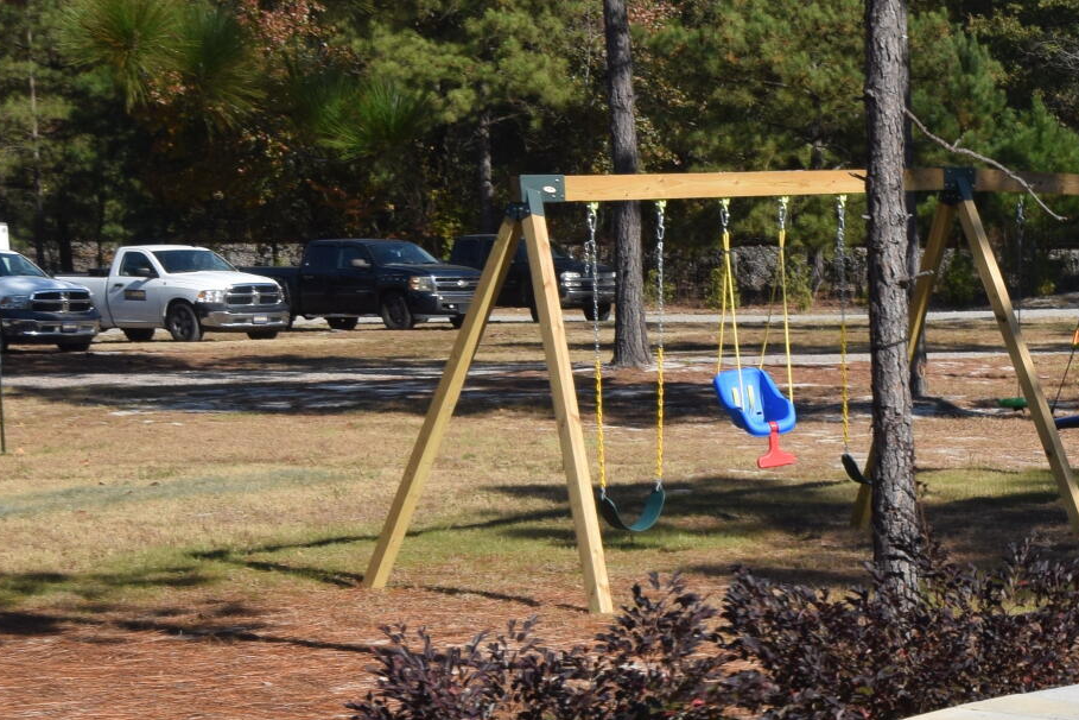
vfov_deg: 13.6
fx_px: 2967
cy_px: 760
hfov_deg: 19.5
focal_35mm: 99
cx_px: 1272
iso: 200
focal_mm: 20
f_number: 10
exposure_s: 1/400
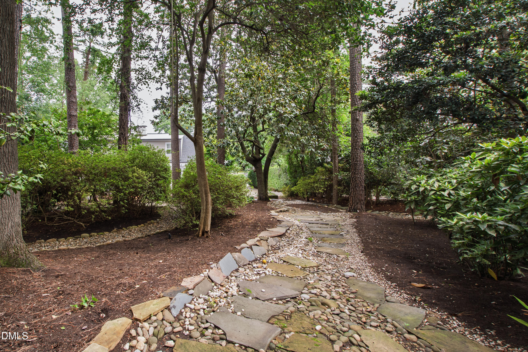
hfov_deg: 100.4
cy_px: 176
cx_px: 264
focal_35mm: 15
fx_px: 220
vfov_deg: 77.3
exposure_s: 1/40
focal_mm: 10
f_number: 8
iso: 400
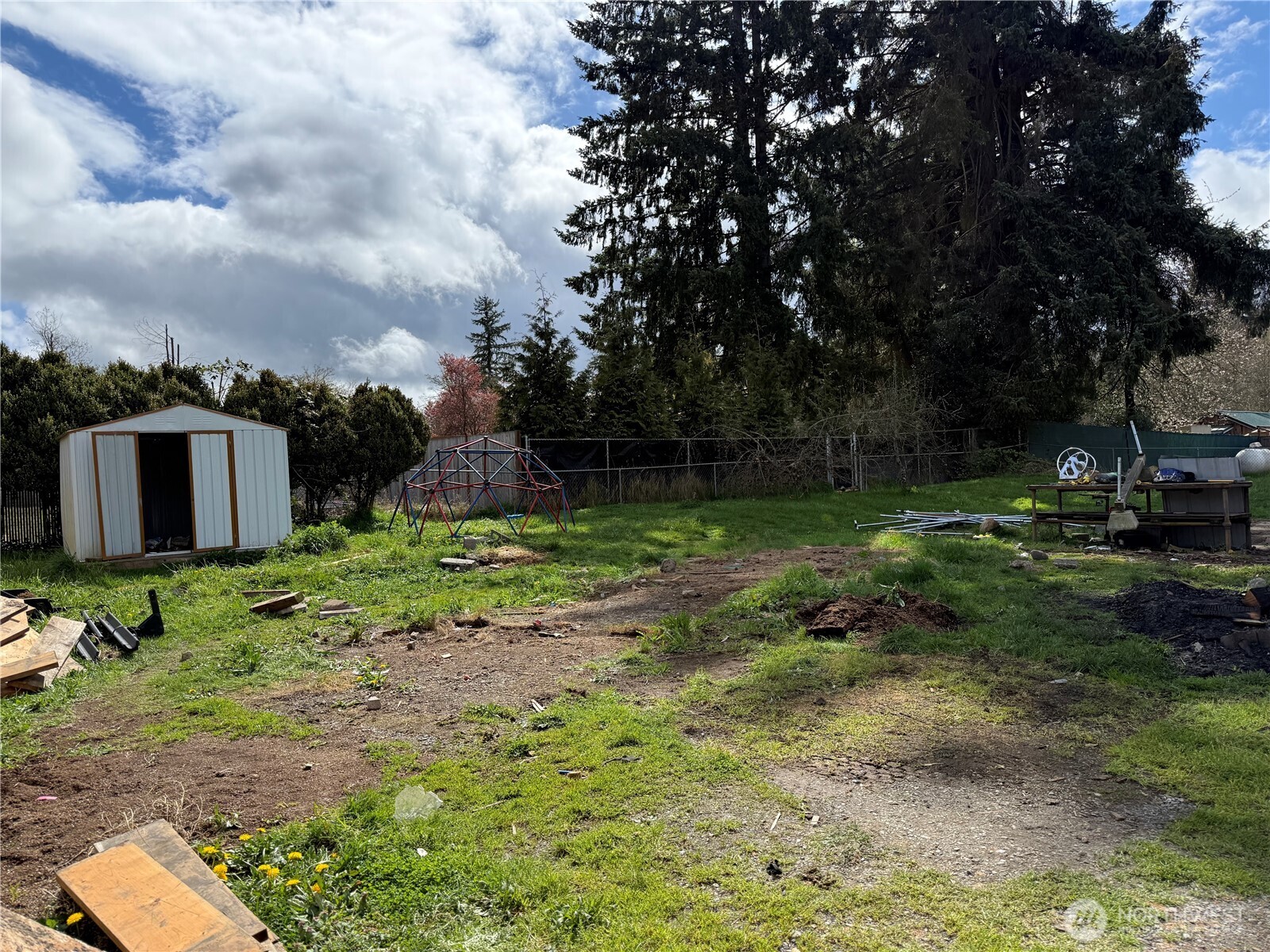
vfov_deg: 56.8
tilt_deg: +1.4
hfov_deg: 71.6
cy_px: 476
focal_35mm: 24
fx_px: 881
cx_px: 635
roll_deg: +2.6
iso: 100
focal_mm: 6.76
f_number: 1.78
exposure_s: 1/5714
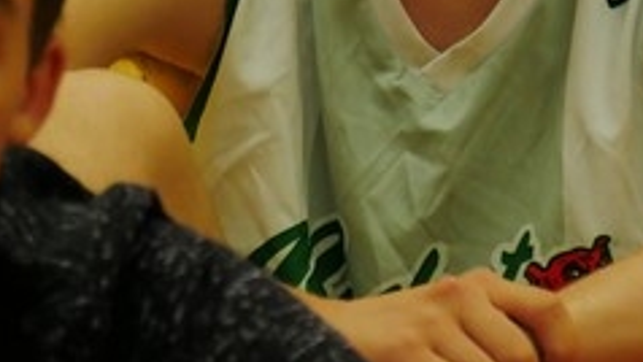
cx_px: 432
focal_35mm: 614
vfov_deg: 2.0
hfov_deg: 3.5
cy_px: -195
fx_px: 10471
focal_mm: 140
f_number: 5.6
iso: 3200
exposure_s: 1/200
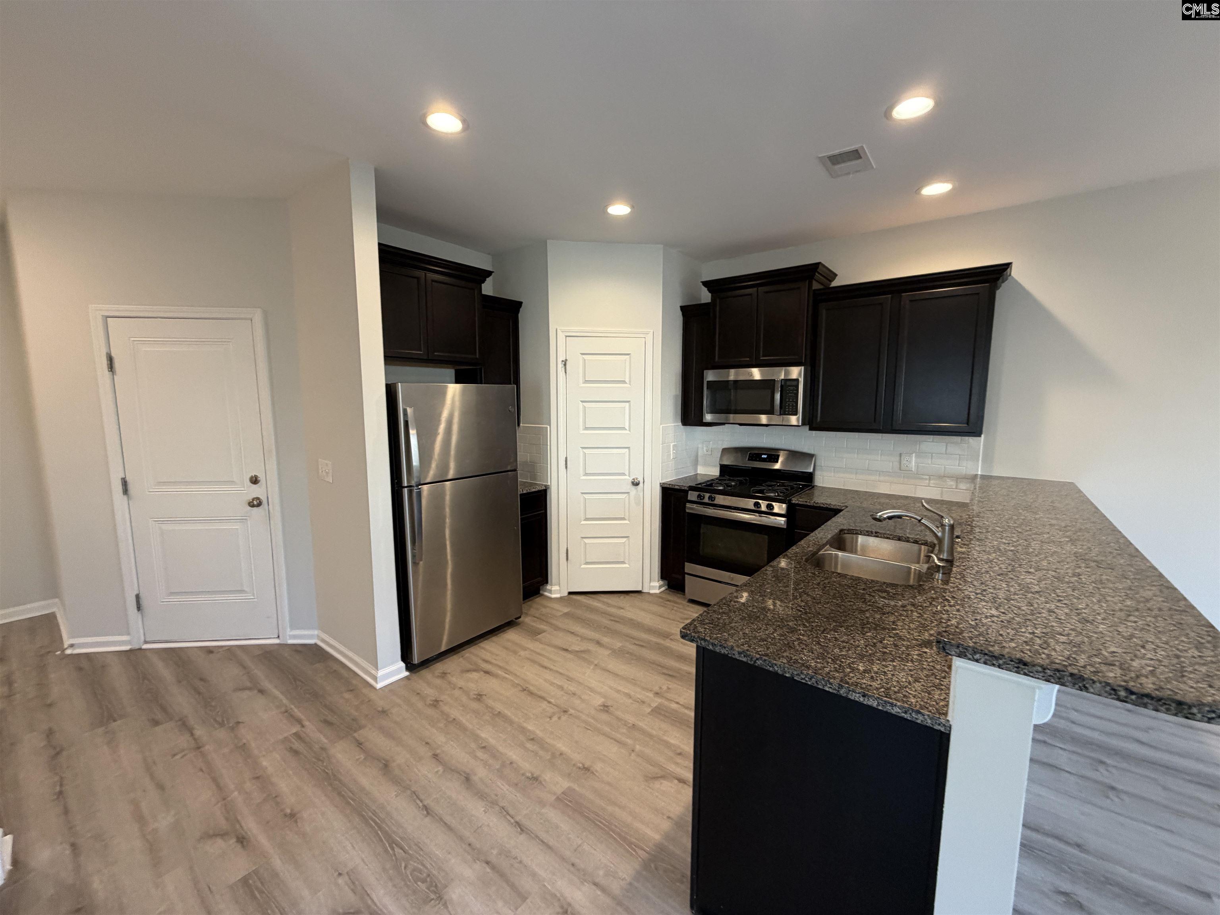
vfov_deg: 85.7
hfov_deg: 102.1
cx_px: 610
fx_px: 493
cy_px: 458
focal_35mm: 14
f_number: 2.2
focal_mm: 2.22
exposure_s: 1/60
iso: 160
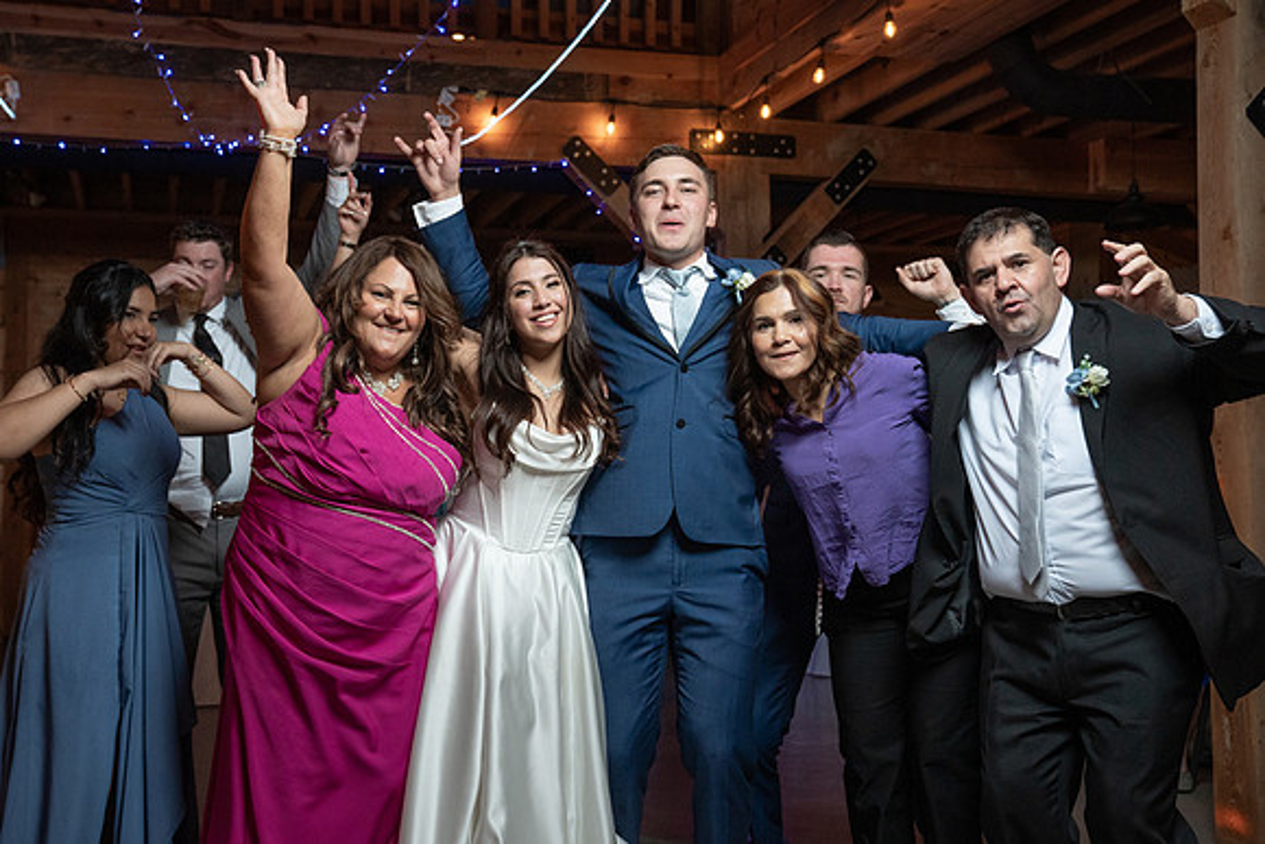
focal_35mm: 41
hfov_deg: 47.6
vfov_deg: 32.9
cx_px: 529
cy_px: 431
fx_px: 1427
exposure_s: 1/200
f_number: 4
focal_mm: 34
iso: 2000
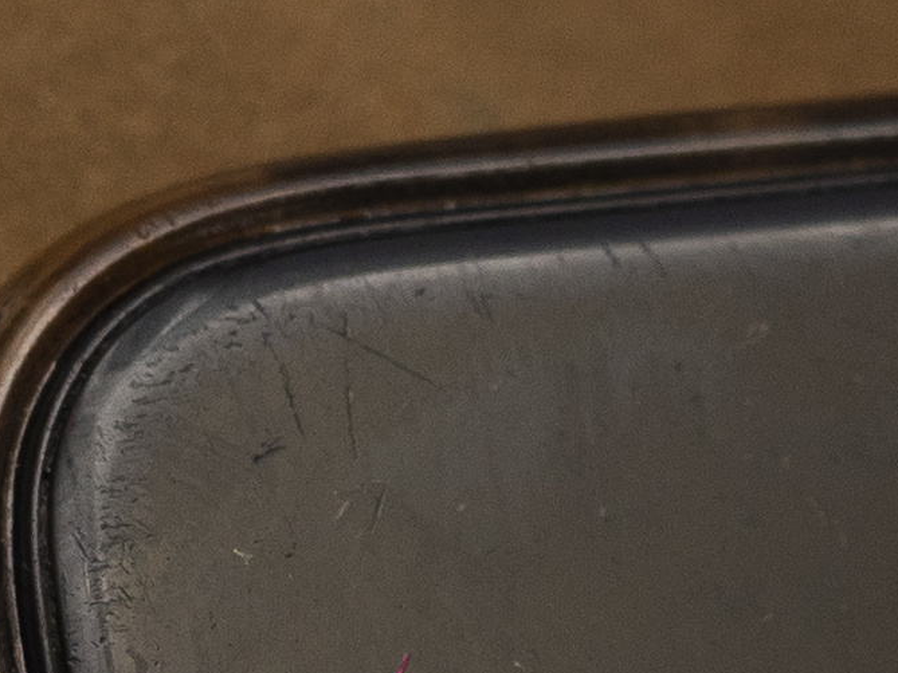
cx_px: 440
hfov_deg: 2.2
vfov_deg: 1.6
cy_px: 2231
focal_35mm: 897
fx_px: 23274
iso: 200
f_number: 3.5
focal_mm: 60
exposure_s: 1/60
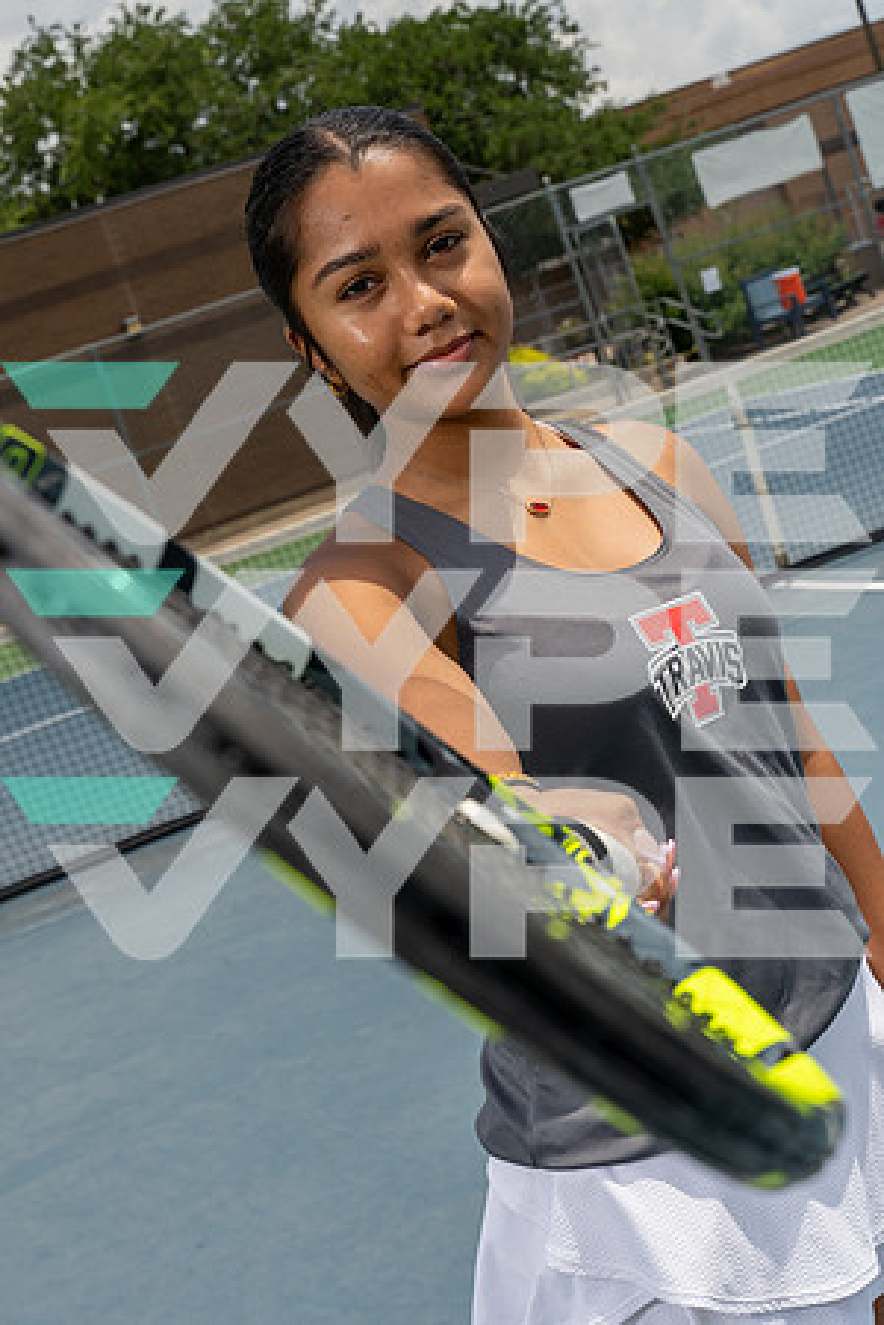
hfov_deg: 23.8
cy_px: 662
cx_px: 442
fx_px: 2099
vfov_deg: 35.1
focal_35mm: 57
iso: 100
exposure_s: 1/250
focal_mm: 57
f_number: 11
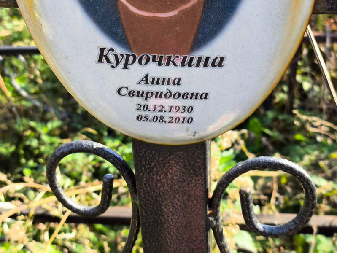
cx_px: 168
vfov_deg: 29.1
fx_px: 487
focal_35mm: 50
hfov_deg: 38.2
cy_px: 126
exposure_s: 1/244
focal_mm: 4.71
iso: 50
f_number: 1.7
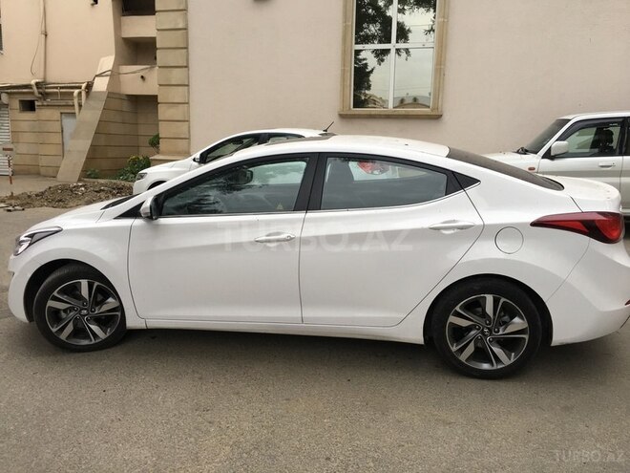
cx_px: 315
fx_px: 528
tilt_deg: -9.6
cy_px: 236
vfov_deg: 48.2
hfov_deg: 61.7
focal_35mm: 29
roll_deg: -1.2
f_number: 2.2
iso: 32
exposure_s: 1/100
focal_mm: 4.15
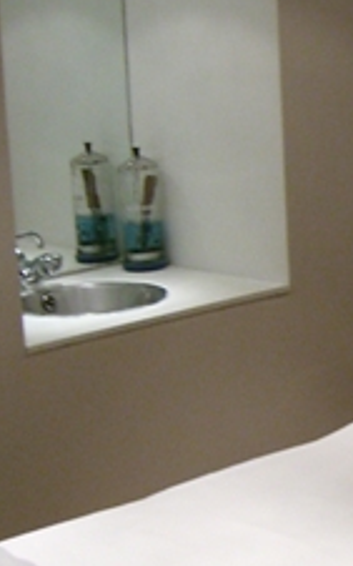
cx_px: 571
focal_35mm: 114
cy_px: 296
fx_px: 1757
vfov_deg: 18.3
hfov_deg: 10.9
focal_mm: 6.2
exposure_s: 1/60
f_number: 2.7
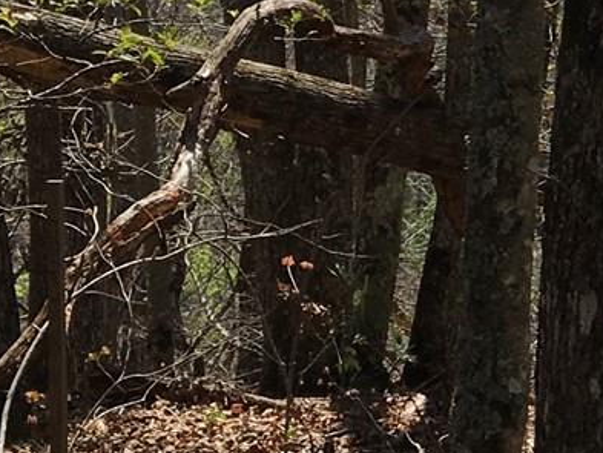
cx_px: 1356
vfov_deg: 9.8
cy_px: 143
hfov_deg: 11.3
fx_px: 2631
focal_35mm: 151
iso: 25
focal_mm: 4.15
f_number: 2.2
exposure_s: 1/1282
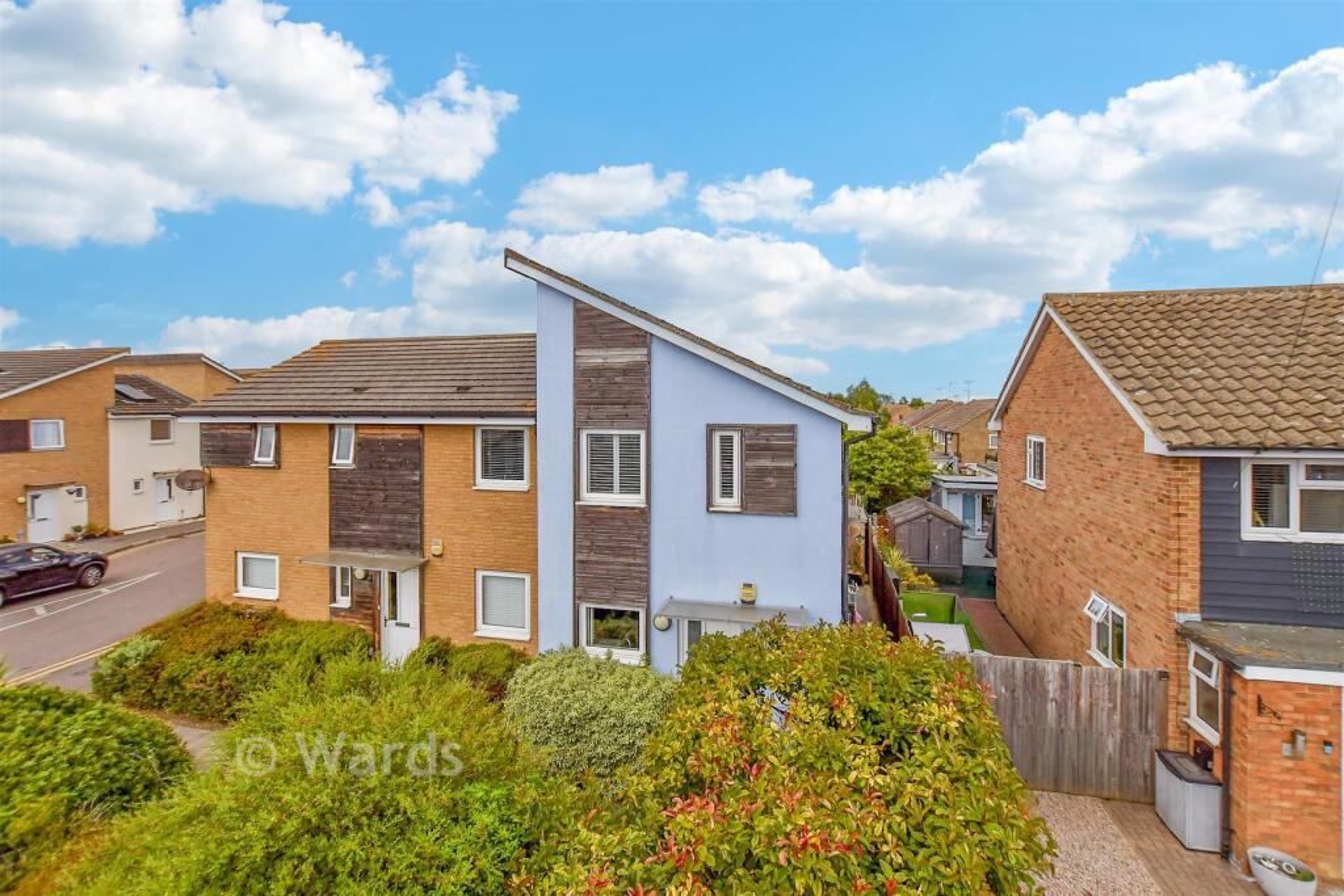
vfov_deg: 77.3
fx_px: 560
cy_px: 448
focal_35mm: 15
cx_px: 672
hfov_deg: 100.4
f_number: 4
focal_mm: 10
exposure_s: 1/8000
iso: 400
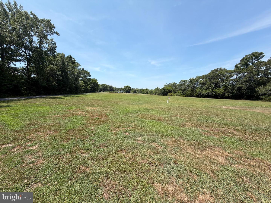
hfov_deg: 102.1
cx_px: 136
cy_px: 102
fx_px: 110
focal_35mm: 14
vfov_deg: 85.7
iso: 20
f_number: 2.2
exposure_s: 1/770
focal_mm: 2.22
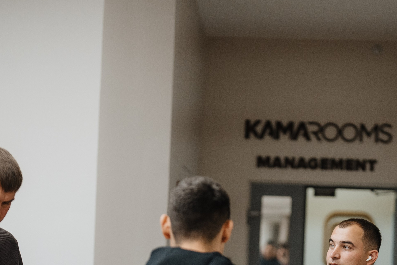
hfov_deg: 19.3
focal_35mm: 106
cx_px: 242
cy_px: 275
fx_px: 1169
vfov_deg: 12.7
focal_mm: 50
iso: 800
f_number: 1.4
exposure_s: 1/500
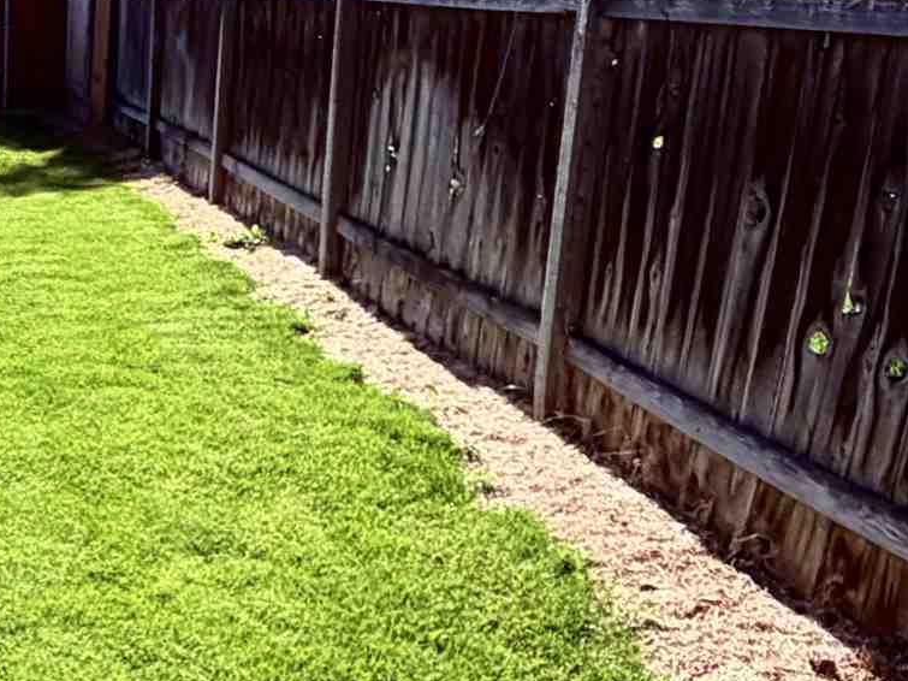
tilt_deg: -13.6
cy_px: 319
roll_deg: -0.8
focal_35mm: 57
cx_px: -71
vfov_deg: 25.6
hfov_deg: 30.5
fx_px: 1495
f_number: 2.2
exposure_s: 1/726
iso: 40
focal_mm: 2.22
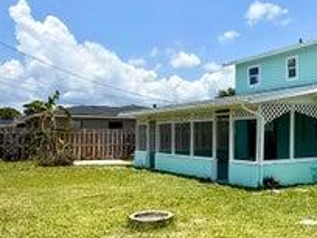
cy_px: 129
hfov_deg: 40.8
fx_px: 403
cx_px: 261
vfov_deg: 32.9
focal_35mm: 44
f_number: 2.2
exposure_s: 1/3125
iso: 50
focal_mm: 2.22
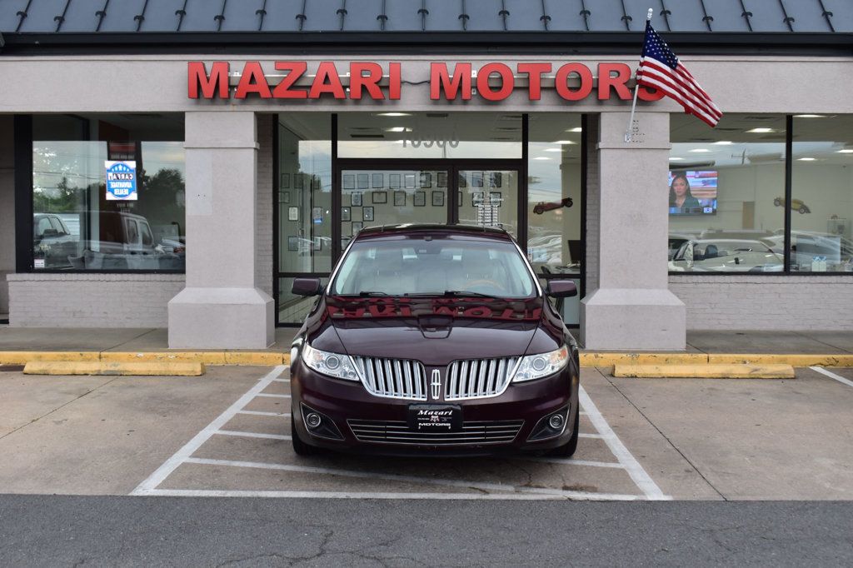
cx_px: 426
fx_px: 1101
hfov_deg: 42.3
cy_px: 284
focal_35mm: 46
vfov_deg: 28.9
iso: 400
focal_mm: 31
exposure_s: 1/80
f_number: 8
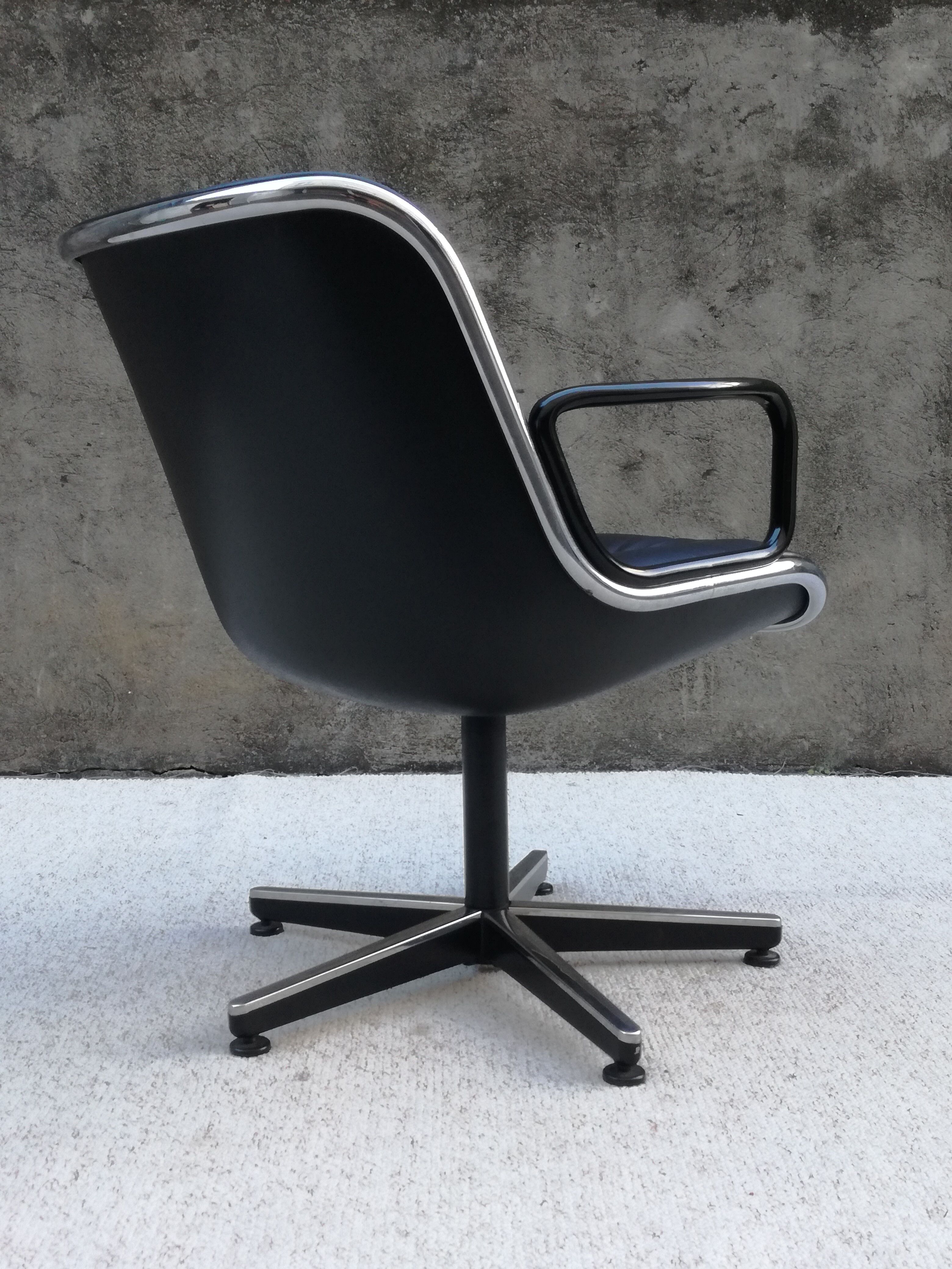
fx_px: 990
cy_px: 634
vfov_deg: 65.3
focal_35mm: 27
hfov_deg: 51.4
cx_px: 476
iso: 80
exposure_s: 1/120
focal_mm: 3.79
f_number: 2
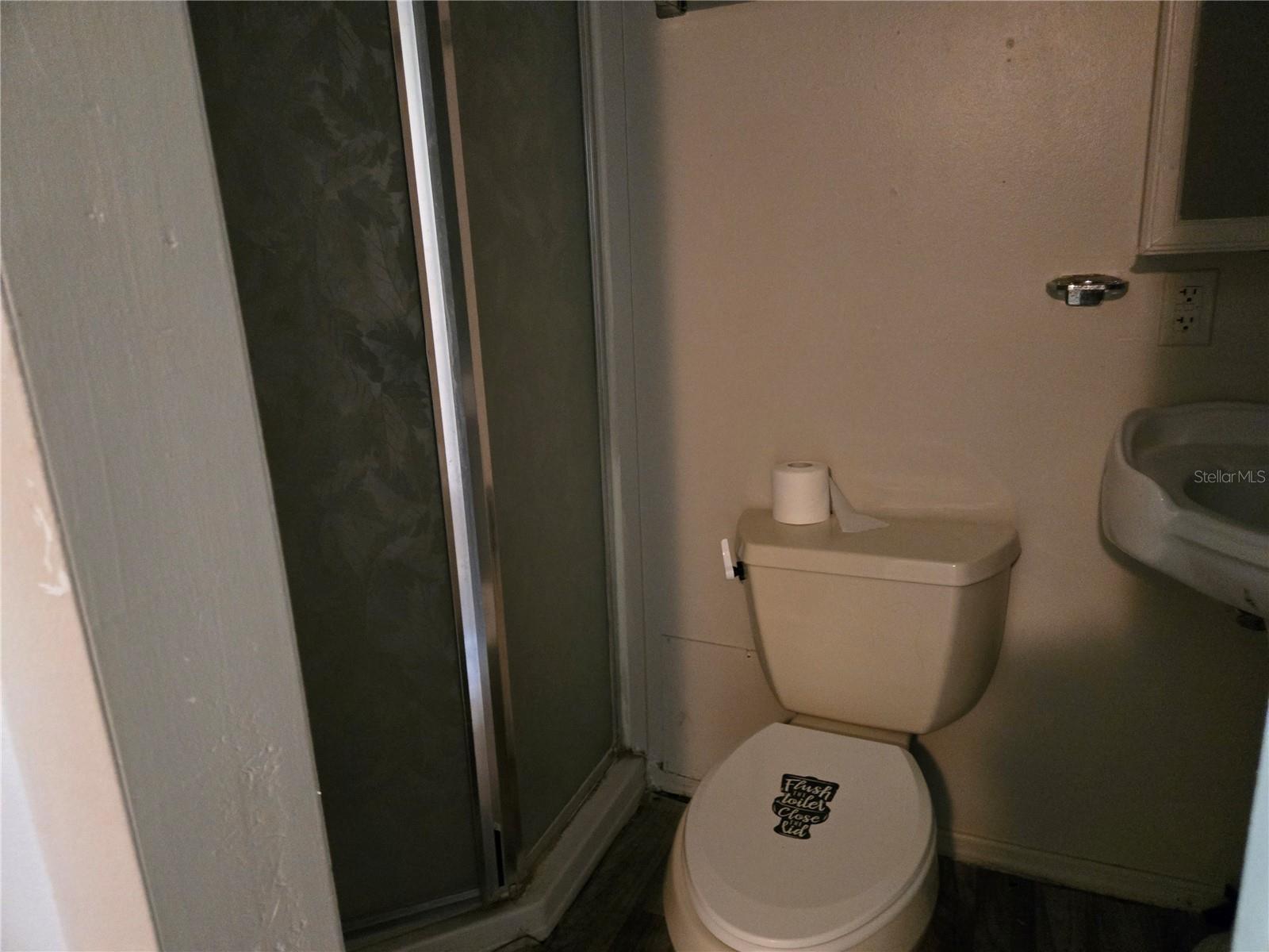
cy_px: 476
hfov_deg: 73.9
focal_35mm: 23
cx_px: 634
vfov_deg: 58.9
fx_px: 843
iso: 1600
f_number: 1.8
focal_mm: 5.4
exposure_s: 1/40
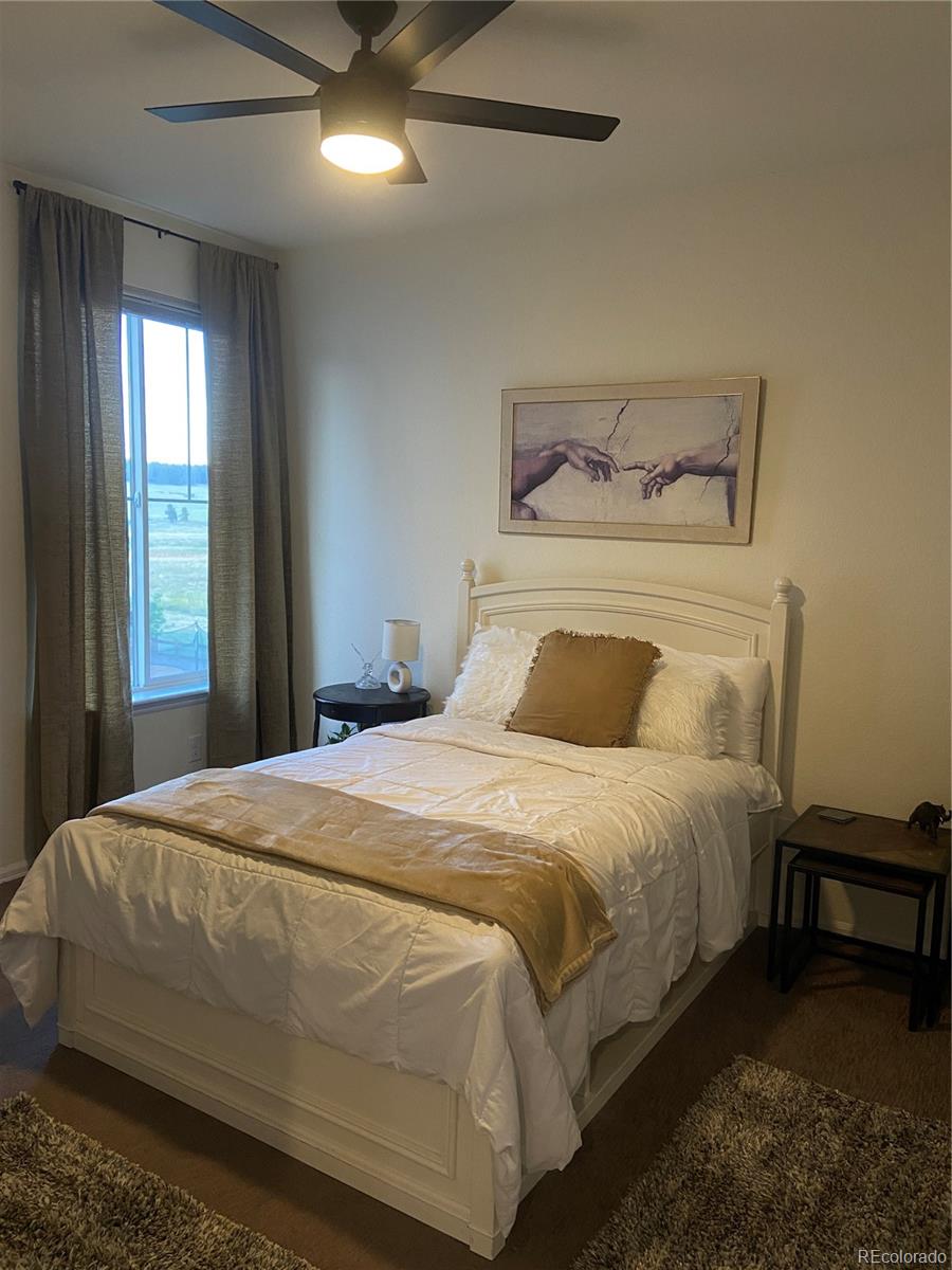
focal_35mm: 26
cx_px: 476
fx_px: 953
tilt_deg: -6.4
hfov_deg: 53.1
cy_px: 635
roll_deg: -1.8
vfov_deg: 67.3
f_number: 1.8
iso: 250
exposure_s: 1/60
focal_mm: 4.25
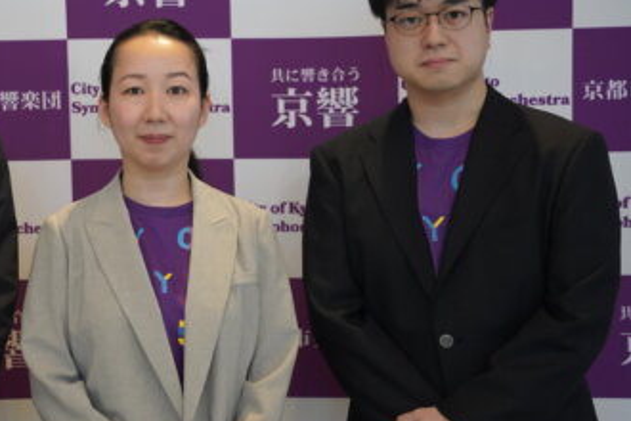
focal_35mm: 96
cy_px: 177
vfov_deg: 14.2
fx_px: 1683
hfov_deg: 21.0
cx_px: 140
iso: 6400
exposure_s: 1/160
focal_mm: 61
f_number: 4
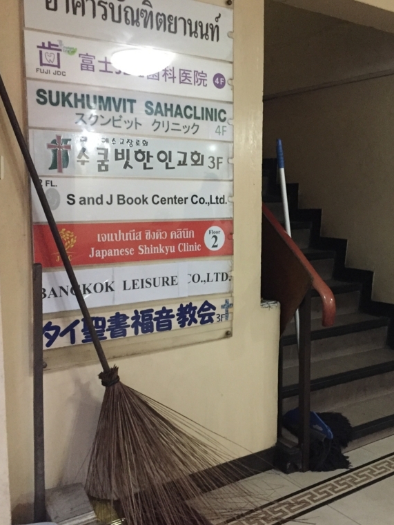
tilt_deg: -7.7
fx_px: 592
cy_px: 264
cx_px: 268
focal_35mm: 39
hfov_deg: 36.4
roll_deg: -0.9
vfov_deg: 47.9
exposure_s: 1/17
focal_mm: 4.15
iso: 500
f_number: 2.2
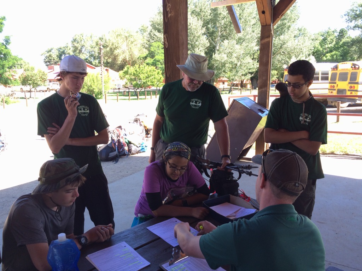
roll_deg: +0.5
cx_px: 181
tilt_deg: -12.8
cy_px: 136
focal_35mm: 29
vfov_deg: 48.2
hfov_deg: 61.7
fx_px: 303
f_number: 2.2
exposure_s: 1/137
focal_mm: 4.15
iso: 32
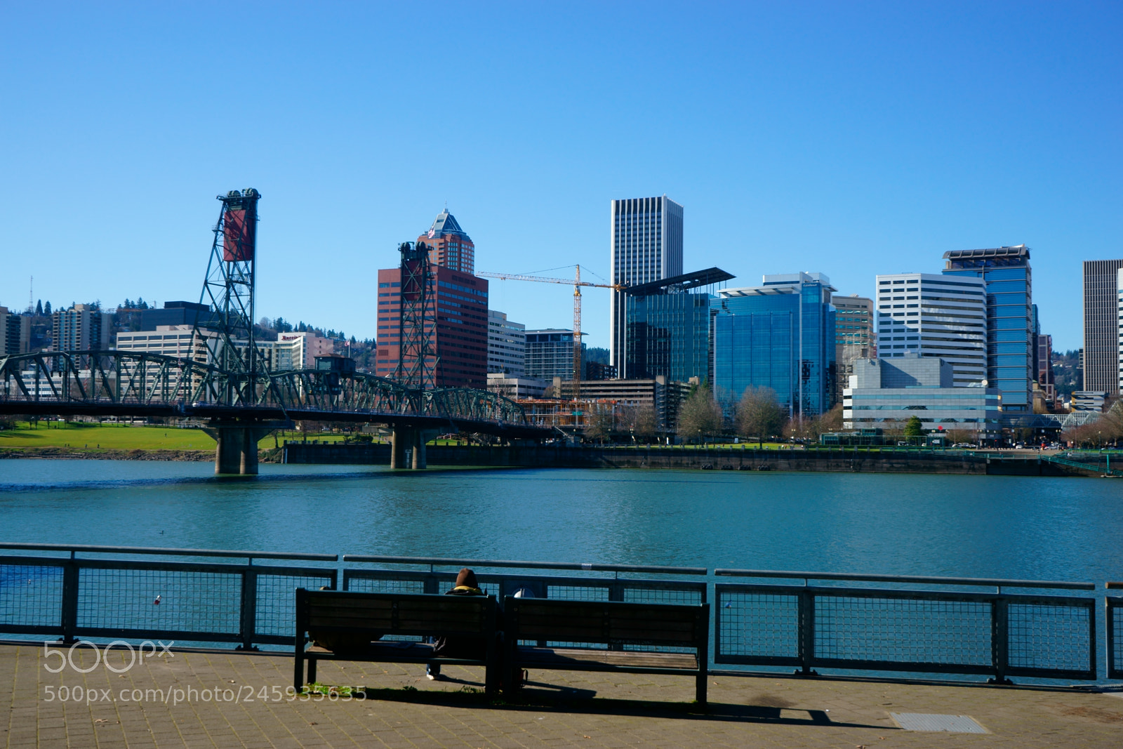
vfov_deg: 35.9
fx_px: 1154
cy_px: 374
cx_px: 562
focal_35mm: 37
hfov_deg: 51.9
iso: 100
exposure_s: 1/125
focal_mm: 37
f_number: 11
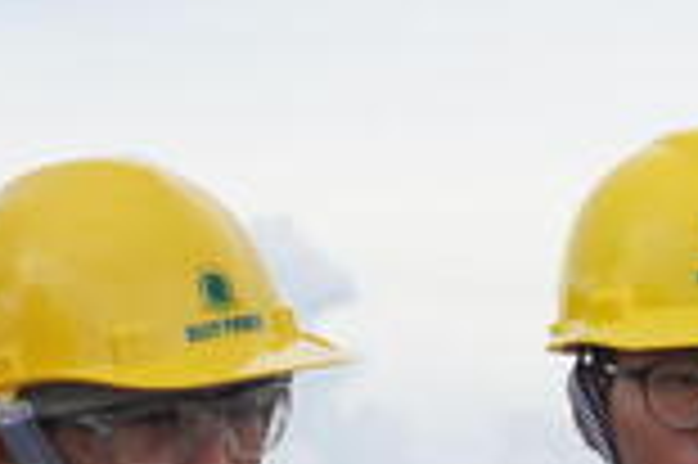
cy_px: 633
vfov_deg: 4.5
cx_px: 905
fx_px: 5889
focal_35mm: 304
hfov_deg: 6.7
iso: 100
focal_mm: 49
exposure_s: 1/320
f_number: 5.6
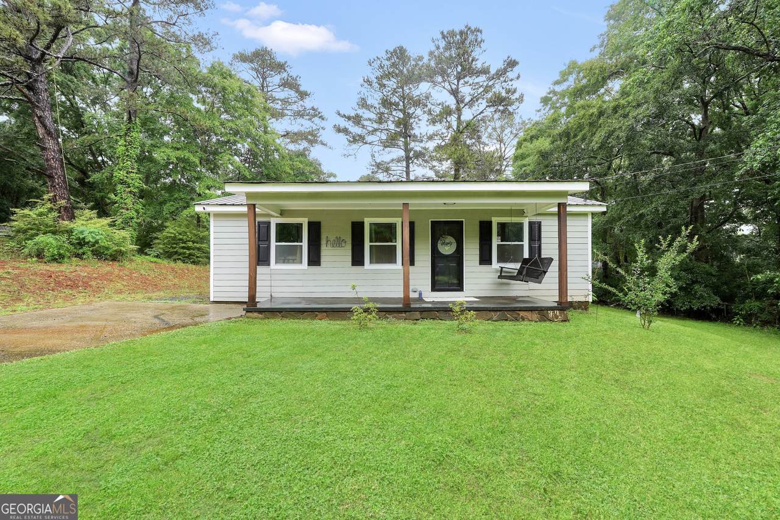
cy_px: 260
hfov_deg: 100.4
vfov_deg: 77.3
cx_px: 390
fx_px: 325
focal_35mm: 15
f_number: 5.6
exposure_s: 1/80
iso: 100
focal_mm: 10
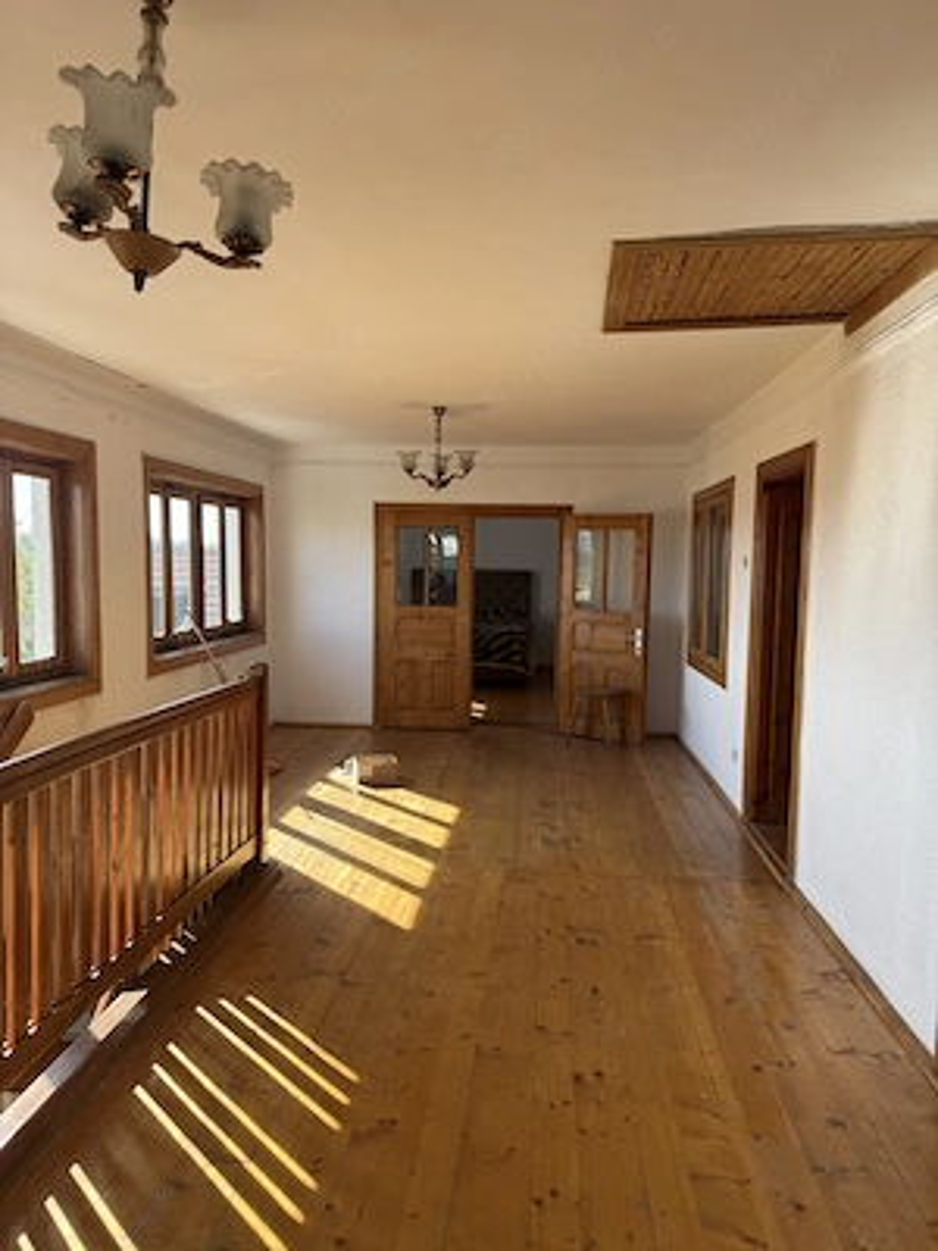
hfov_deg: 56.8
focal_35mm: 24
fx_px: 867
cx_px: 469
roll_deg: -1.4
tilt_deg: -3.1
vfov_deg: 71.6
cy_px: 626
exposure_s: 1/456
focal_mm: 6.76
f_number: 1.78
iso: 100
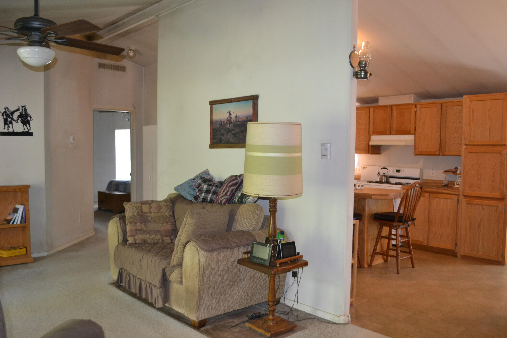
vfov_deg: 43.6
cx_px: 254
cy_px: 169
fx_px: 422
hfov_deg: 61.9
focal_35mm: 30
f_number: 3.8
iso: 1250
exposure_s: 1/60
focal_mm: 20
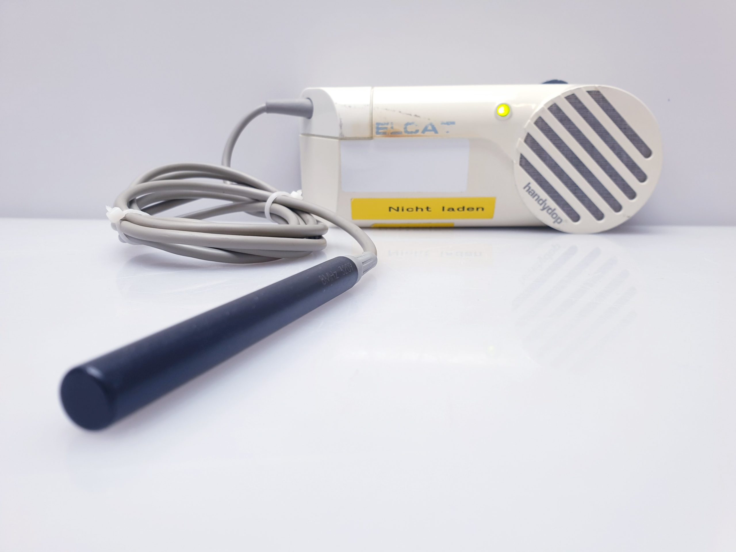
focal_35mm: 26
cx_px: 368
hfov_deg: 67.3
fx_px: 553
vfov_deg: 53.1
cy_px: 276
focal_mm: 4.3
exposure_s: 1/50
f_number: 2.4
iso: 50
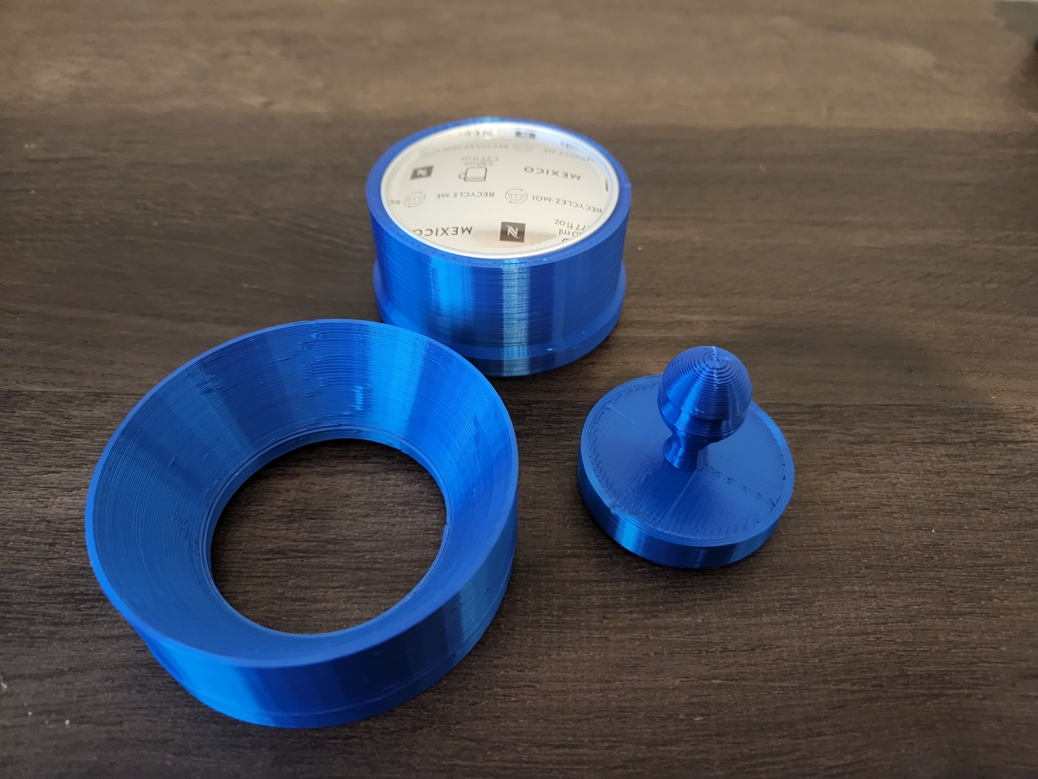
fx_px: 690
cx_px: 519
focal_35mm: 23
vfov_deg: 58.9
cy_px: 390
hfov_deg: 73.9
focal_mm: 5.4
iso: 1000
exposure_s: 1/24
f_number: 1.8
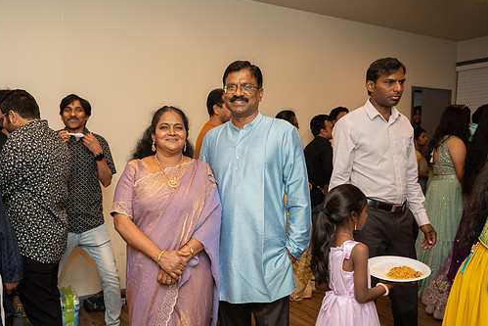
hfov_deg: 58.4
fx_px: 434
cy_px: 179
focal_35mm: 32
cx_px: 207
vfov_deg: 41.1
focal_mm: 27
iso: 1000
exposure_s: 1/160
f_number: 3.5
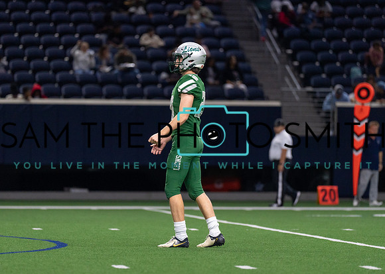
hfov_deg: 7.8
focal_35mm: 260
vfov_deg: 5.5
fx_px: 2839
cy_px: 143
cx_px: 173
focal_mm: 200
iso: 1600
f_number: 2.8
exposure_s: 1/1250
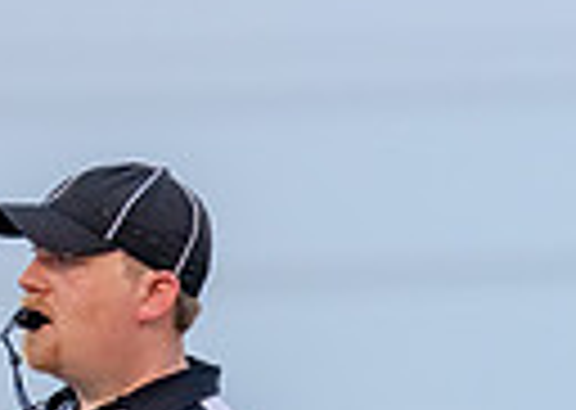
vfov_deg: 1.1
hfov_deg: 1.6
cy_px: 877
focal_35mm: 1249
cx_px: 1083
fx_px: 20400
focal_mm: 188
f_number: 2.8
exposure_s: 1/1250
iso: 800
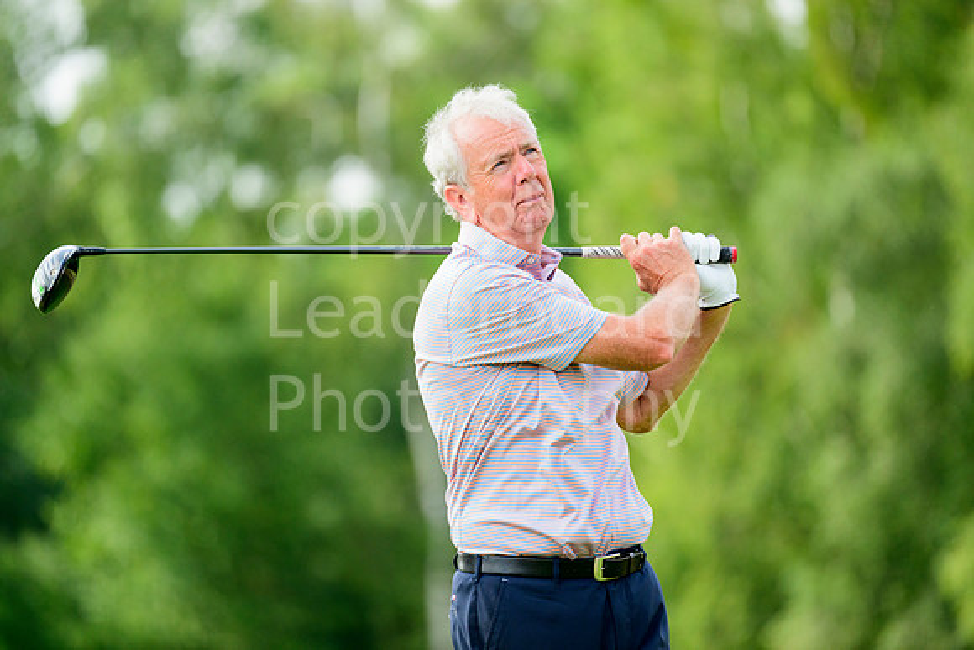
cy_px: 325
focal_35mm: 400
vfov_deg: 3.4
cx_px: 487
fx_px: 10824
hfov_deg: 5.2
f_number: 5.6
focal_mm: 400
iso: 800
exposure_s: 1/1000
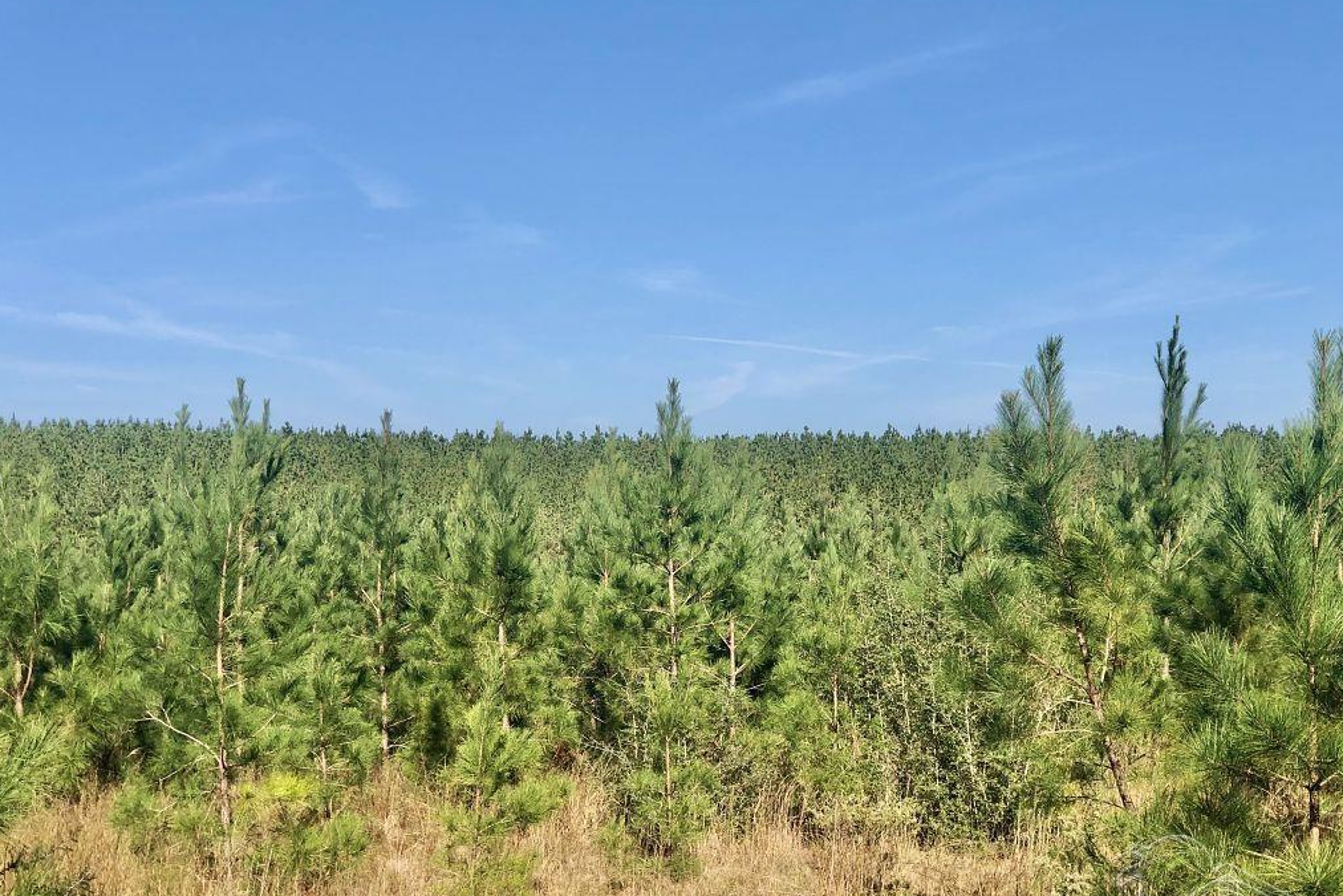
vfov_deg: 22.6
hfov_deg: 33.4
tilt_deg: +0.6
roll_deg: +0.4
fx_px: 2238
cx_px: 675
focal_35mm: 60
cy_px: 470
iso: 20
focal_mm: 6.6
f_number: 2.8
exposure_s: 1/787
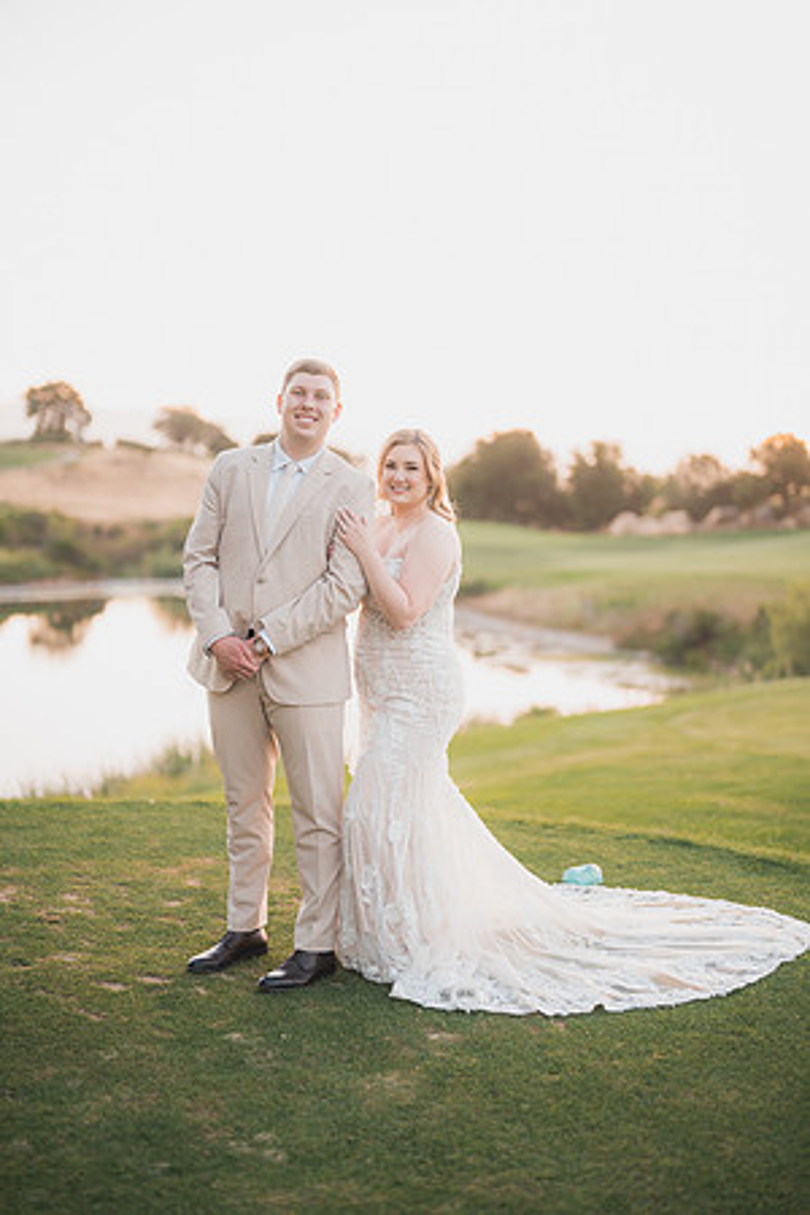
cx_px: 405
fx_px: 1687
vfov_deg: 39.6
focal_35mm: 50
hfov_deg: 27.0
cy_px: 608
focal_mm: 50
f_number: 1.2
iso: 640
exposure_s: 1/640
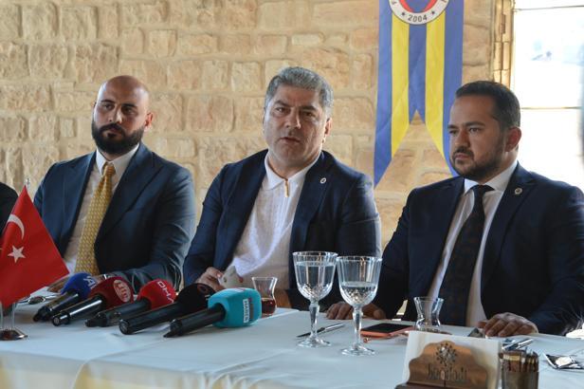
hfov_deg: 28.1
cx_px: 292
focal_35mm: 72
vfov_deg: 18.9
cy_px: 194
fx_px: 1167
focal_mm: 48
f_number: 5.3
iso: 400
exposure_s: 1/40
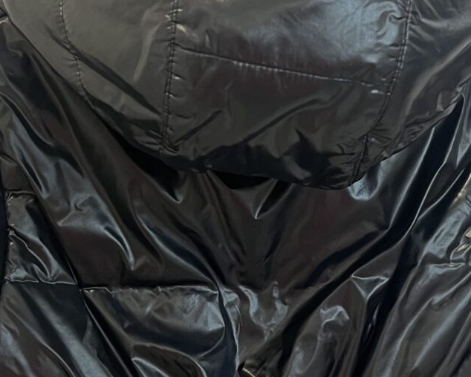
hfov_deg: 23.3
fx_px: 1143
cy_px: 260
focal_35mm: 82
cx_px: 241
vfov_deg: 18.6
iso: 80
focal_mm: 5.7
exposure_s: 1/60
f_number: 1.5
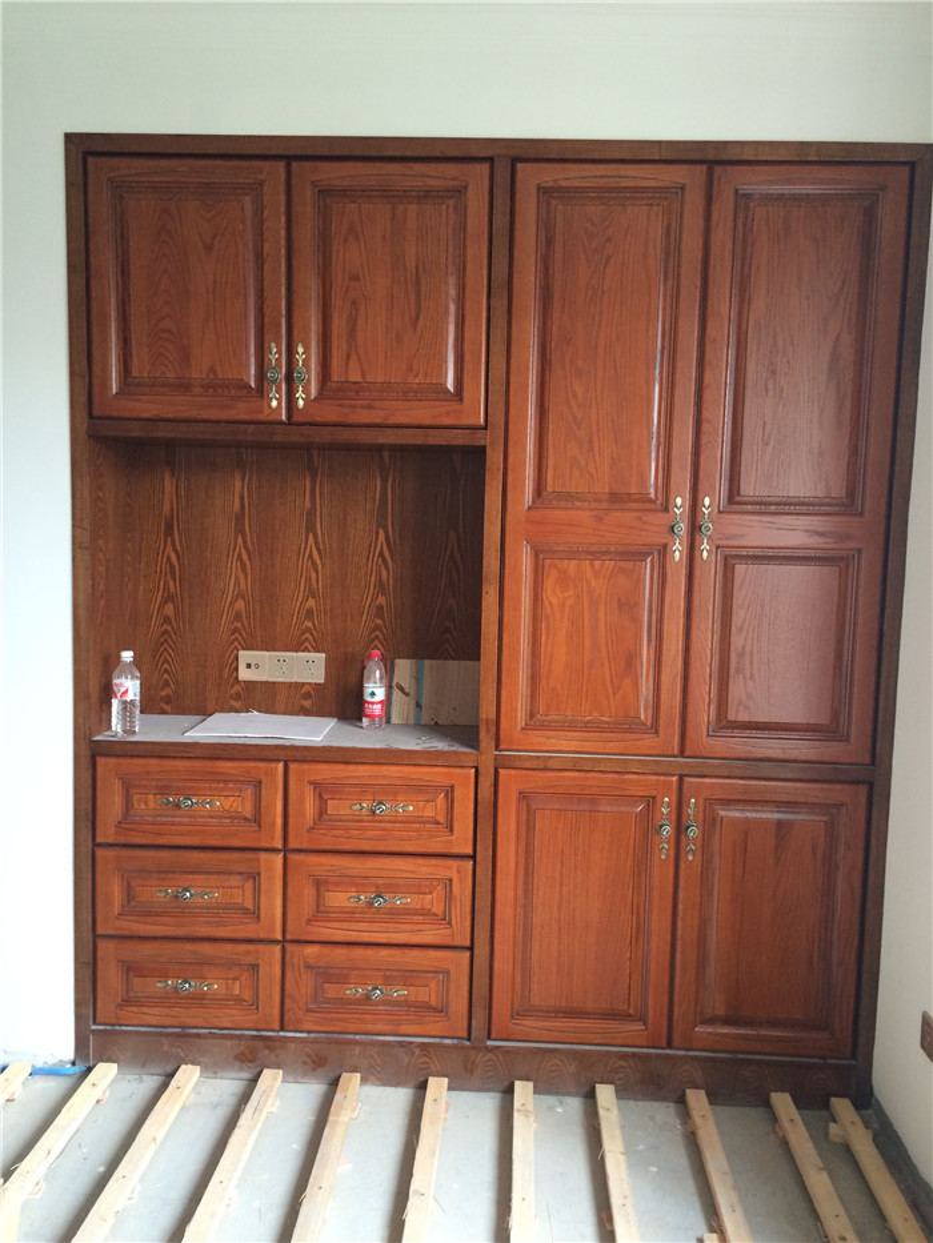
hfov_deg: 48.2
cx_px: 466
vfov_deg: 61.7
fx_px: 1042
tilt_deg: -8.1
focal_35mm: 29
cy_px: 622
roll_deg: +0.3
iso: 100
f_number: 2.2
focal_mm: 4.15
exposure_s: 1/30
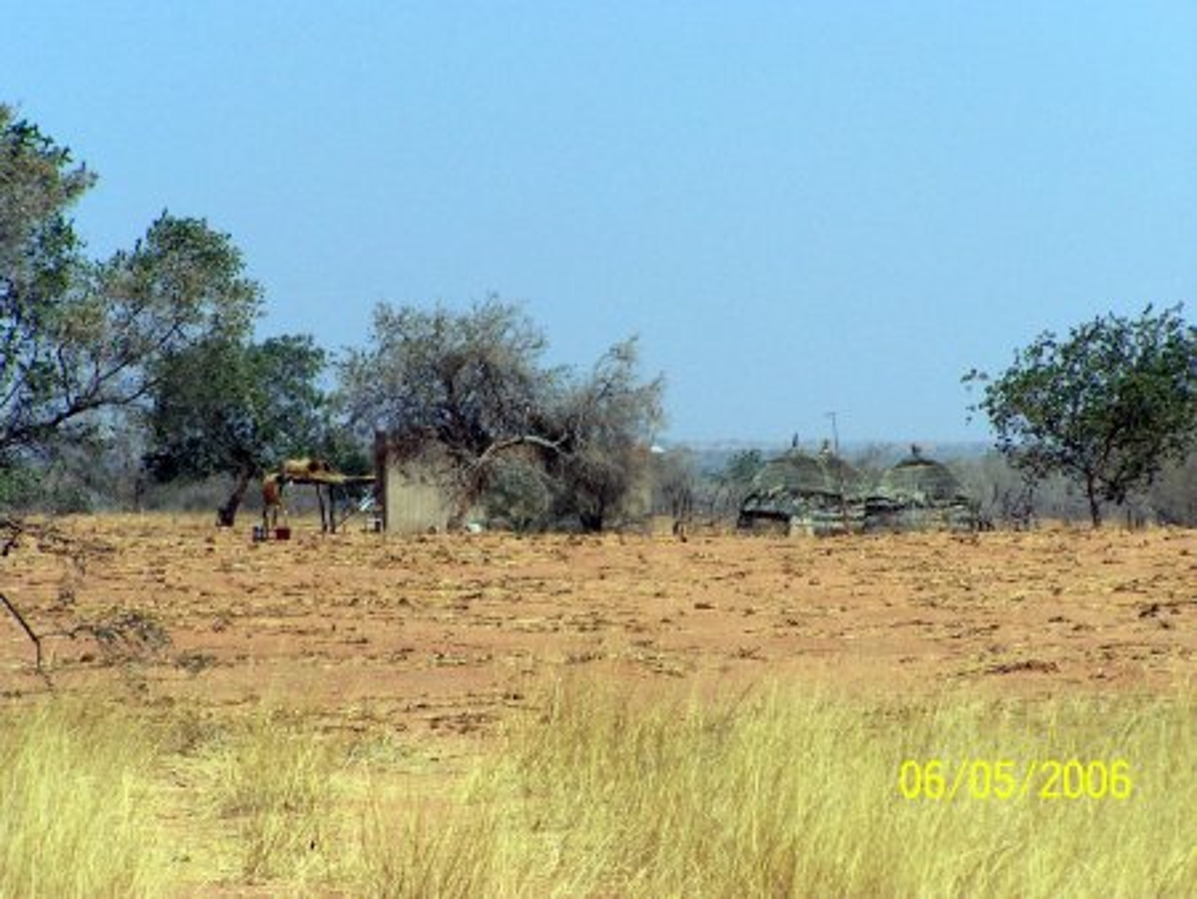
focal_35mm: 268
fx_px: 9272
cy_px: 450
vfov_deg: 5.6
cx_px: 598
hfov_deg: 7.4
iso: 80
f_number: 7.1
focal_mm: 44.4
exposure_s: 1/1000
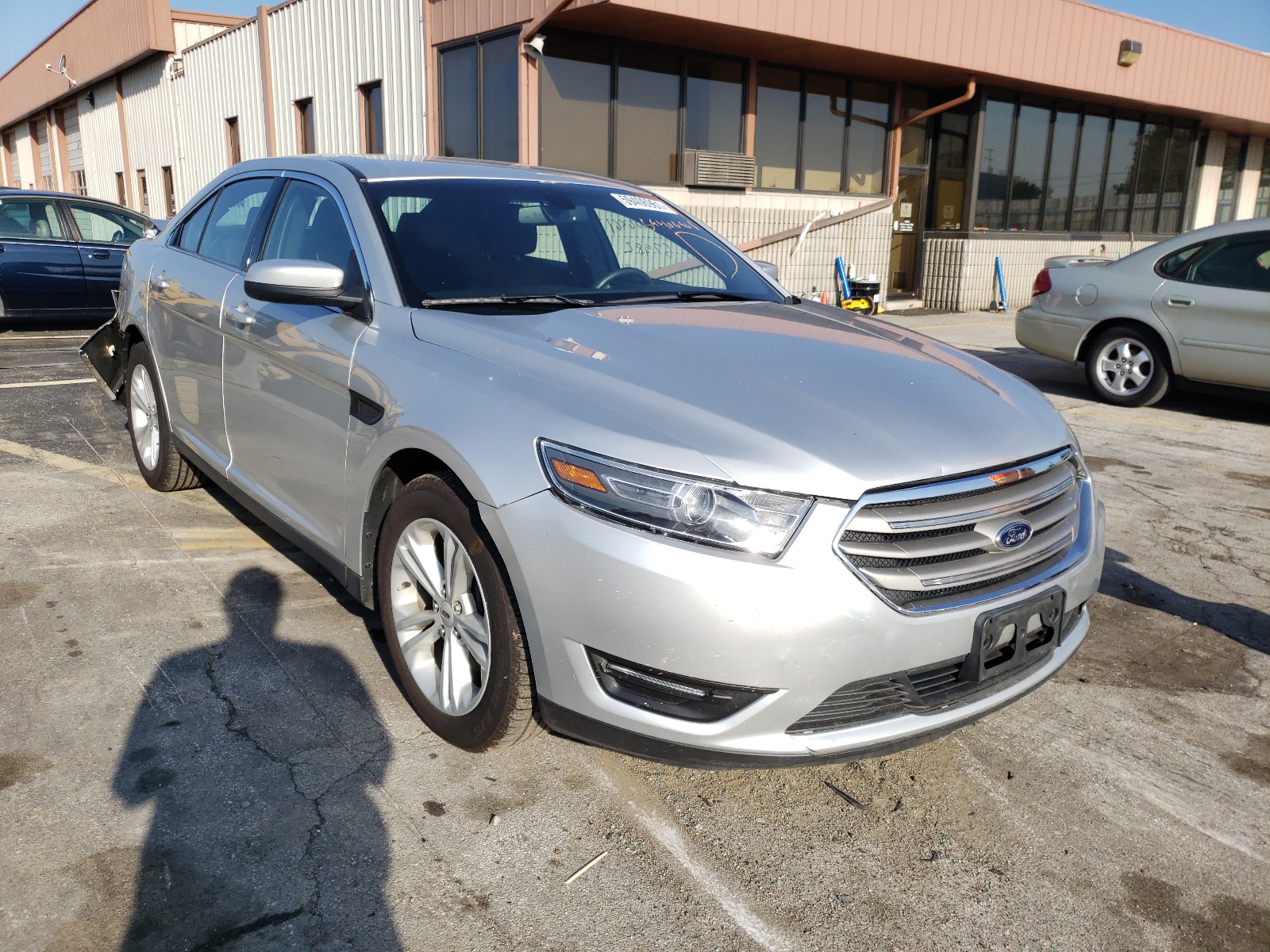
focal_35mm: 26
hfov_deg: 67.3
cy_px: 476
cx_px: 635
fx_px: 954
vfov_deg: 53.1
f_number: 1.5
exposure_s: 1/2500
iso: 50
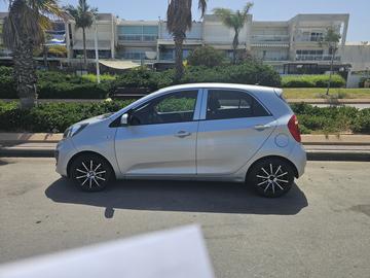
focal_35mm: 23
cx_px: 185
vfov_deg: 58.9
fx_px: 246
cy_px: 139
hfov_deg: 73.9
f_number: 1.7
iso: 10
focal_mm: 6.3
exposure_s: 1/843
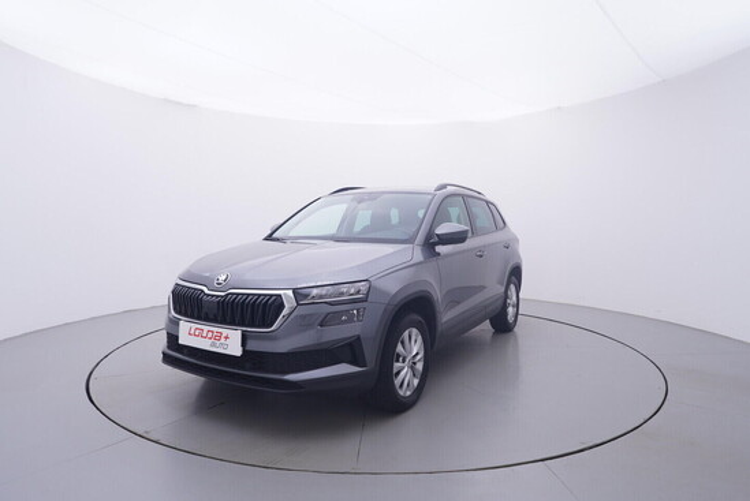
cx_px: 375
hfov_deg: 77.3
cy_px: 250
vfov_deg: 56.2
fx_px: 469
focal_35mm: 22
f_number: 5
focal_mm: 15
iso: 200
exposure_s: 1/80
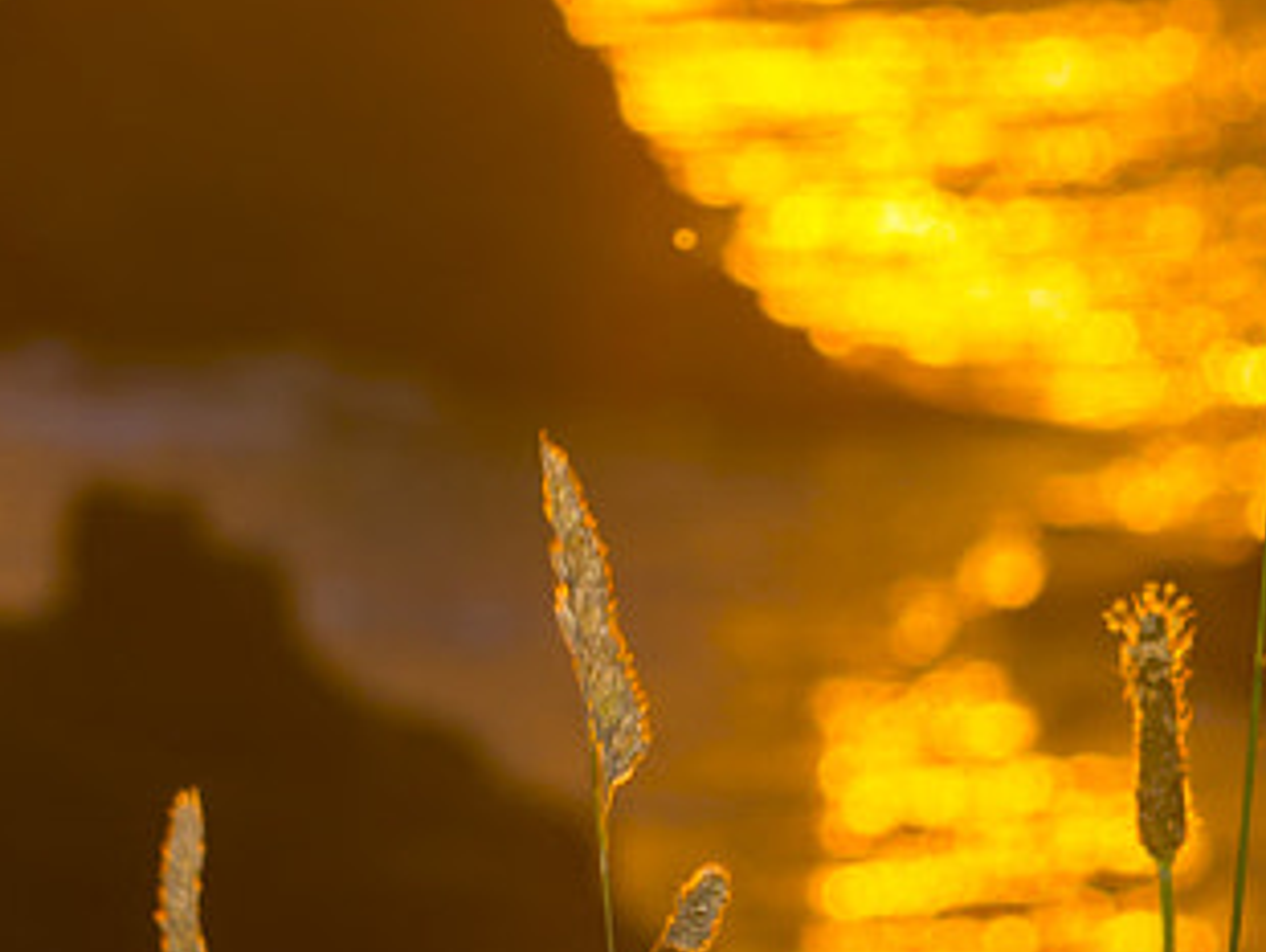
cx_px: 662
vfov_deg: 4.3
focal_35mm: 347
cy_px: 719
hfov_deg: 5.7
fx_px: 12701
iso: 100
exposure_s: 1/100
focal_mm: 70
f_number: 9
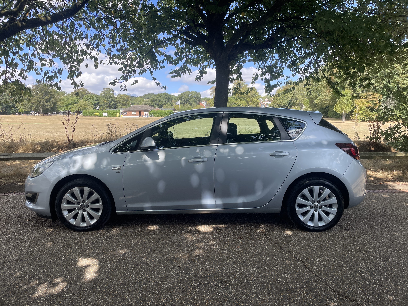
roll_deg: +0.7
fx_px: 306
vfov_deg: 53.1
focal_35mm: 26
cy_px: 153
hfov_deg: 67.3
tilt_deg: -3.4
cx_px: 204
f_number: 1.6
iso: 32
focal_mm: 4.2
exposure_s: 1/988
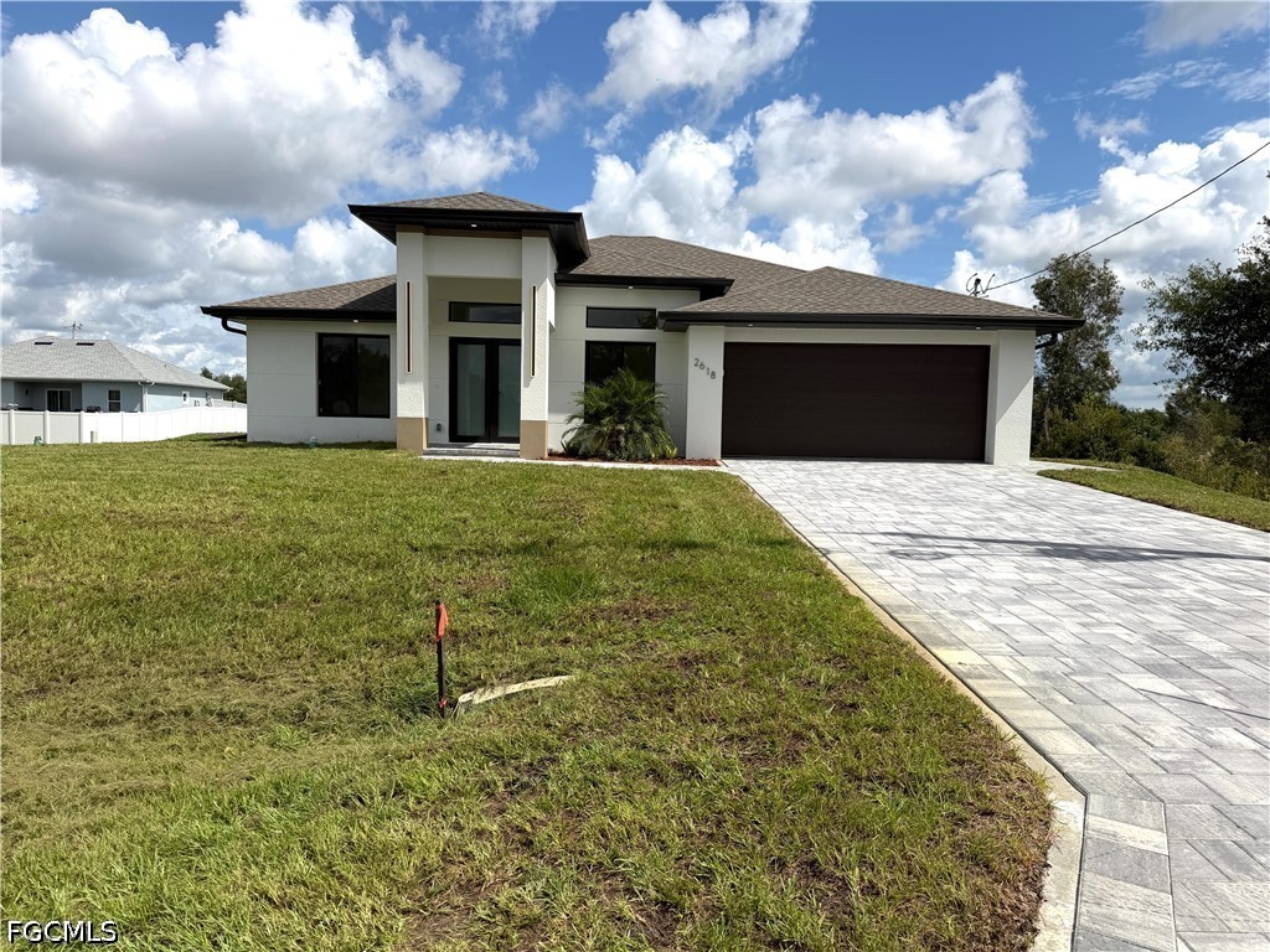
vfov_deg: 56.8
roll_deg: -1.4
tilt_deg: -2.3
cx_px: 635
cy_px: 476
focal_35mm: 24
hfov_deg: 71.6
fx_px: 881
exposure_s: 1/9091
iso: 80
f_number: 1.78
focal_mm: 6.76
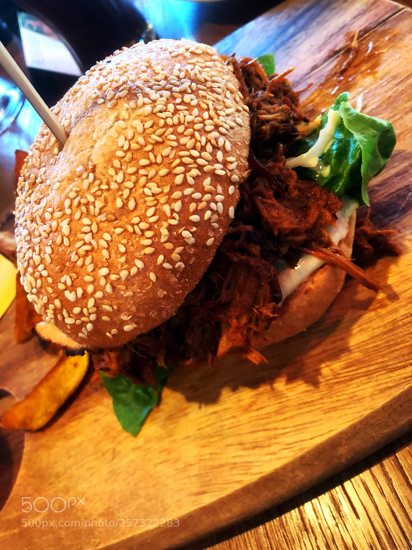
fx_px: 444
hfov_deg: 49.7
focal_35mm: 28
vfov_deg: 63.4
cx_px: 206
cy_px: 275
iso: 100
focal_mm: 4
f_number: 1.8
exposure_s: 1/17
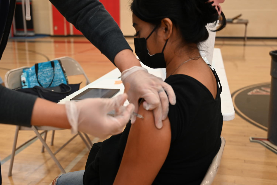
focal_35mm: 41
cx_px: 138
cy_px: 92
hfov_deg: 47.4
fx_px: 316
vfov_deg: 32.7
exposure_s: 1/80
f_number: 4
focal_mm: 41
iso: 640
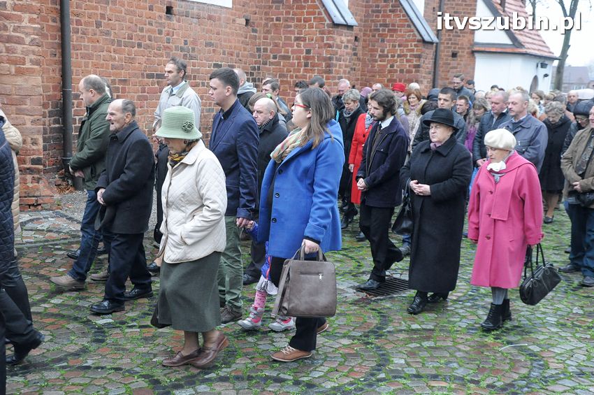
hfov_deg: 41.1
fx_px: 791
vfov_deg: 28.0
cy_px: 198
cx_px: 297
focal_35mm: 48
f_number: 6.3
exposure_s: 1/160
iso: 1600
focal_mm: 32
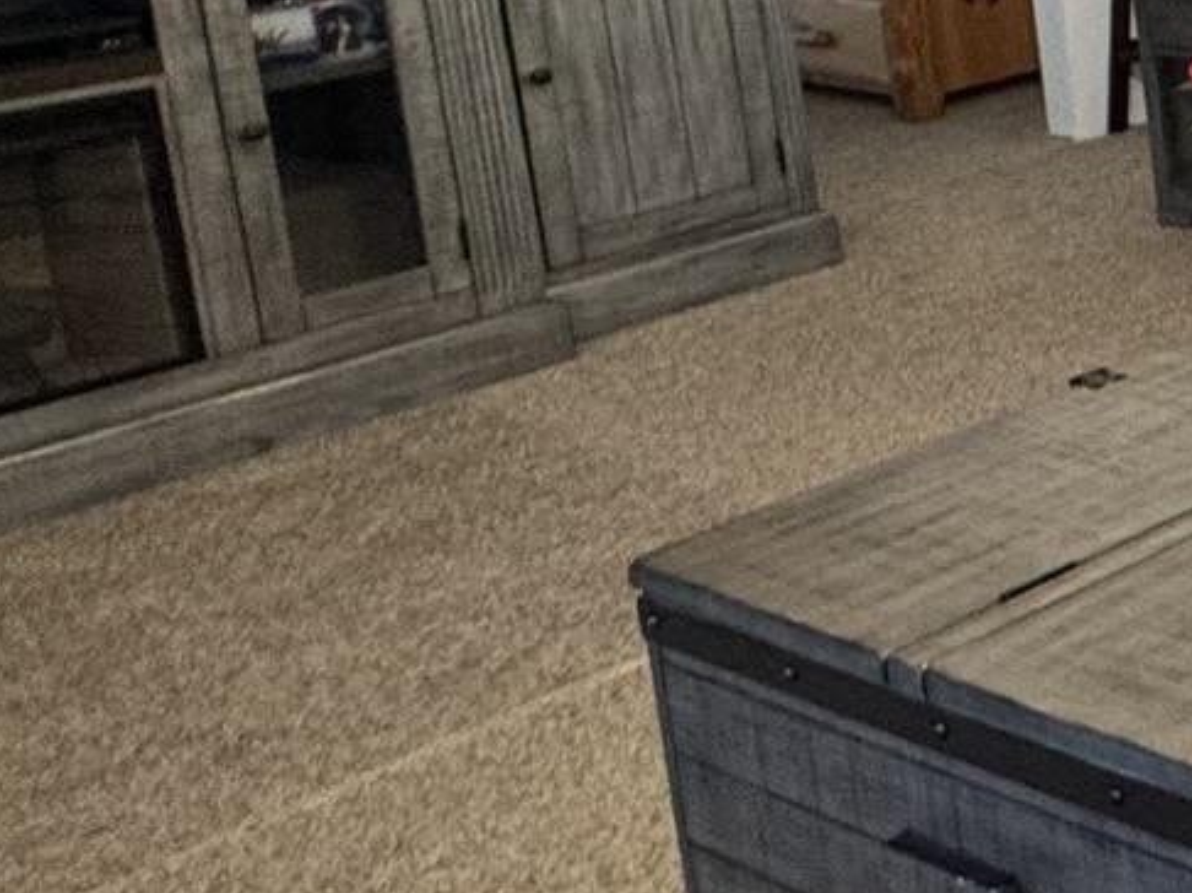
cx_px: 2144
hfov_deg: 21.4
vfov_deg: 23.2
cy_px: -101
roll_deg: +0.9
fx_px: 2031
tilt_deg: -7.9
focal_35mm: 59
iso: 200
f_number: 2.2
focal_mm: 2.22
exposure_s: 1/60
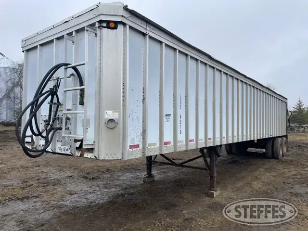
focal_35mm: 26
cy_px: 116
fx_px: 231
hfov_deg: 67.3
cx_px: 154
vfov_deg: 53.1
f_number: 1.6
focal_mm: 4.2
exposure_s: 1/596
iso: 32
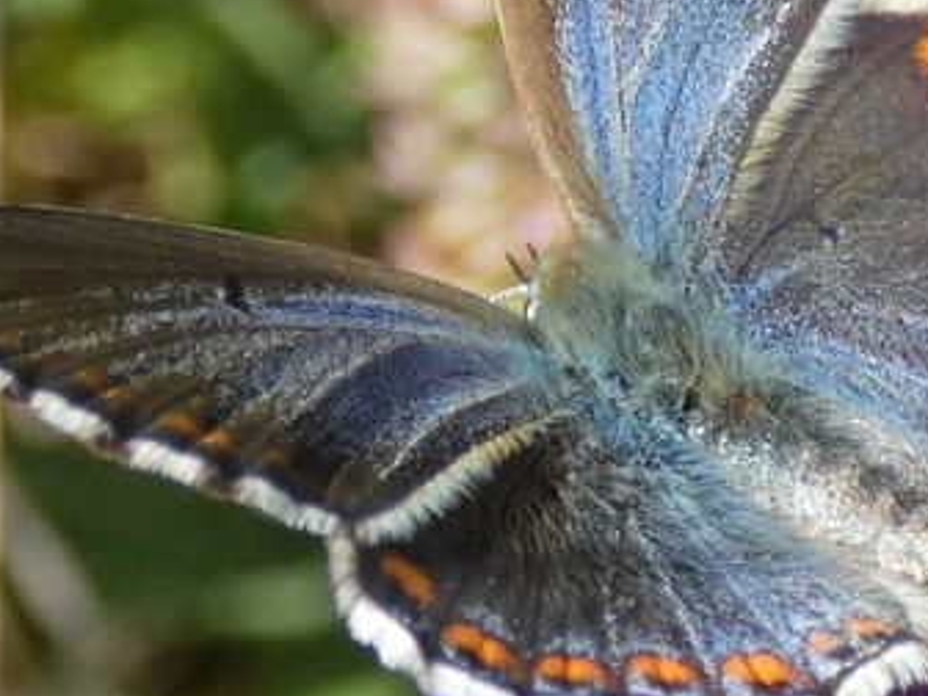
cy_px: 265
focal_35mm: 99
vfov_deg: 14.9
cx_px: 755
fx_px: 2654
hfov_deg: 19.6
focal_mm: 7.1
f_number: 3.6
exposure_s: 1/200
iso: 80
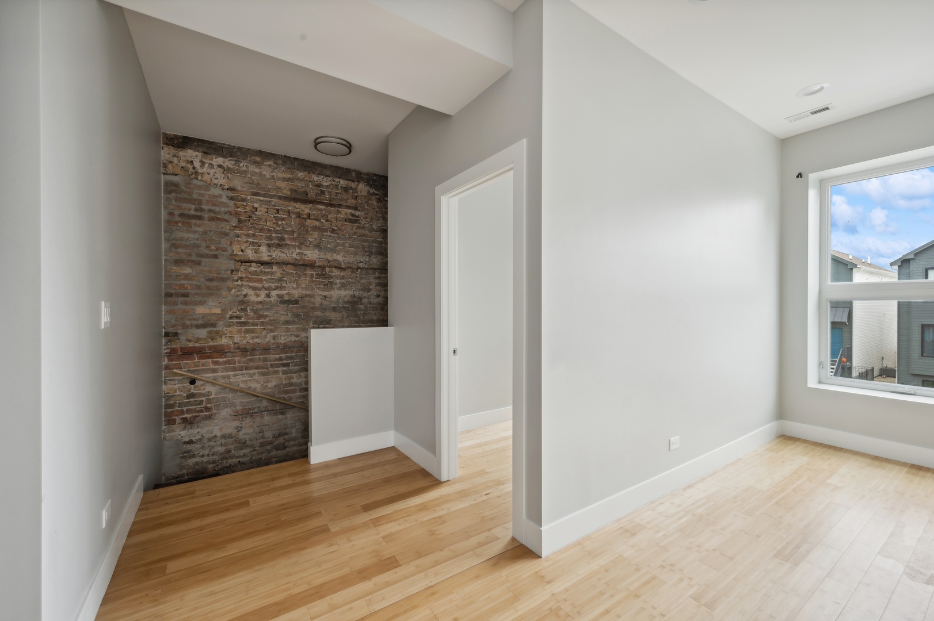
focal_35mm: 14
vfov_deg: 81.1
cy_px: 310
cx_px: 467
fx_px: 363
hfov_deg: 104.3
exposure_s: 1/1.25
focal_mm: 14
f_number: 10
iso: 100
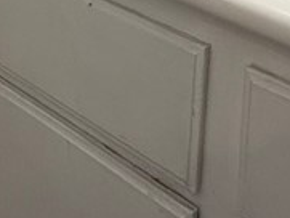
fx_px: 662
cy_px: -305
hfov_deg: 24.7
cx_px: 138
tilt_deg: +1.8
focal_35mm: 79
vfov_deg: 13.6
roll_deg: -4.3
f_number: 2.2
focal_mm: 2.22
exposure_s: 1/120
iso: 250
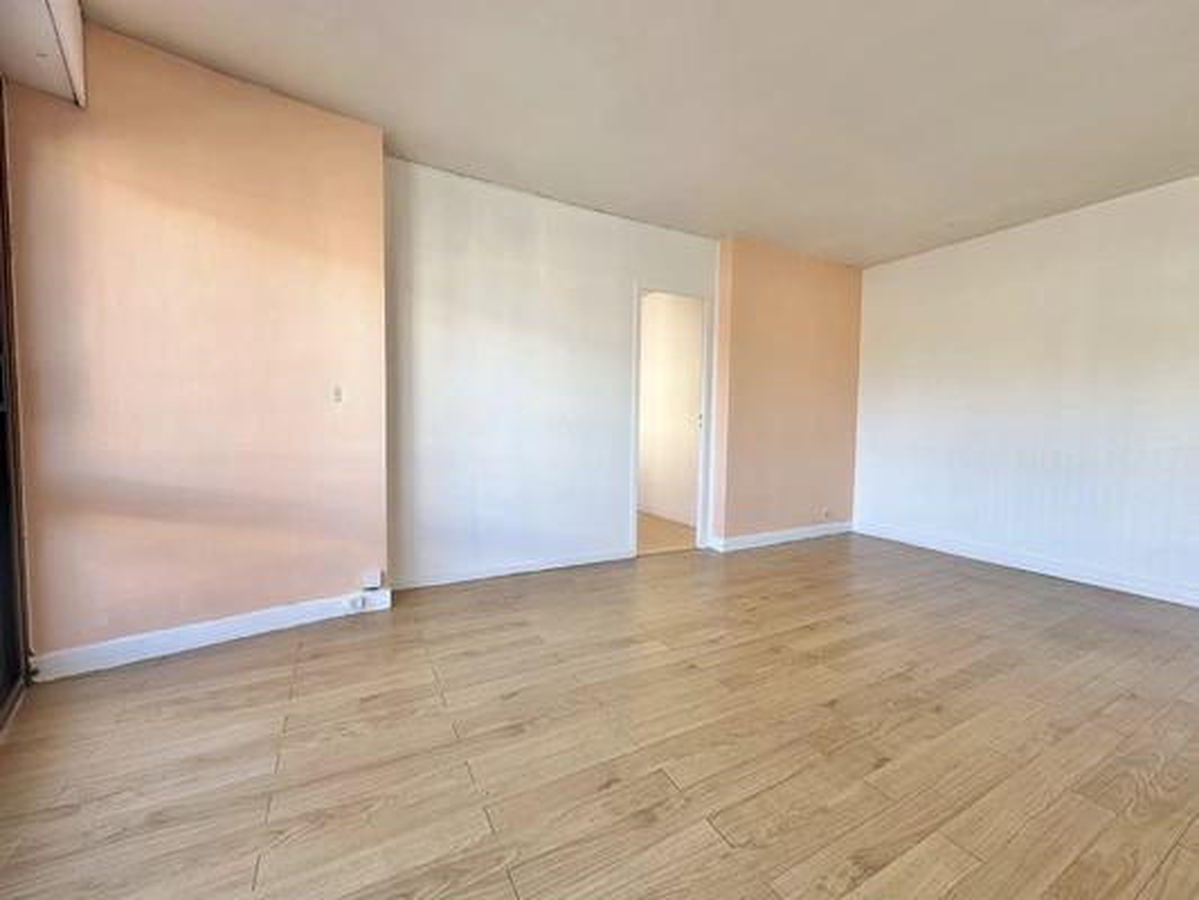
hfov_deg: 102.1
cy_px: 450
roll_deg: -0.7
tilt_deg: -2.2
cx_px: 600
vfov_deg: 85.7
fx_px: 485
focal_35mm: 14
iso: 40
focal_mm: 2.22
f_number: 2.2
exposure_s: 1/99
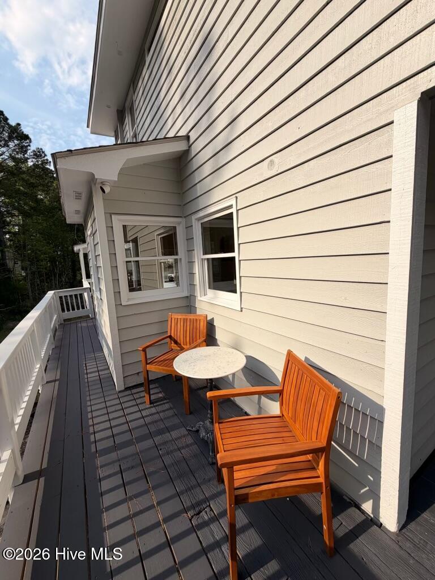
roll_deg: +3.4
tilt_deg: -7.1
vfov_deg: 102.1
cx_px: 218
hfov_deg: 85.7
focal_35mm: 14
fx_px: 235
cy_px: 290
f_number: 2.2
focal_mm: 2.22
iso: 20
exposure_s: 1/864
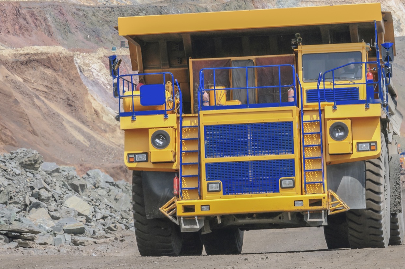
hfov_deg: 9.6
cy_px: 93
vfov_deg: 6.4
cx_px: 292
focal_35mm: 214
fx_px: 2404
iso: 200
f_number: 14
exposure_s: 1/250
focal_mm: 92
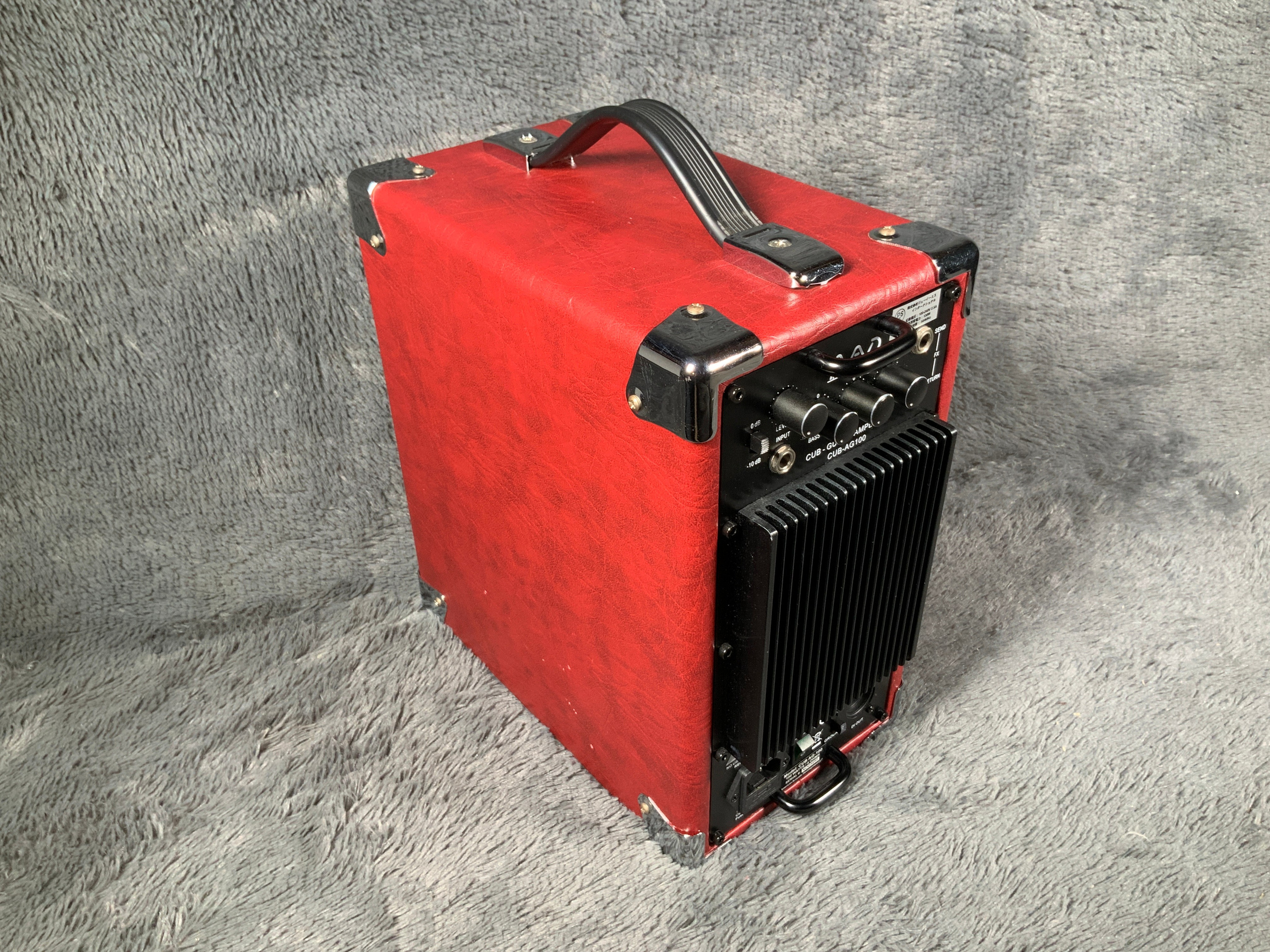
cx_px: 635
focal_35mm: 29
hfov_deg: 61.7
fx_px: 1064
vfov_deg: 48.2
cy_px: 476
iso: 64
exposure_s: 1/50
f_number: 1.8
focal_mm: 3
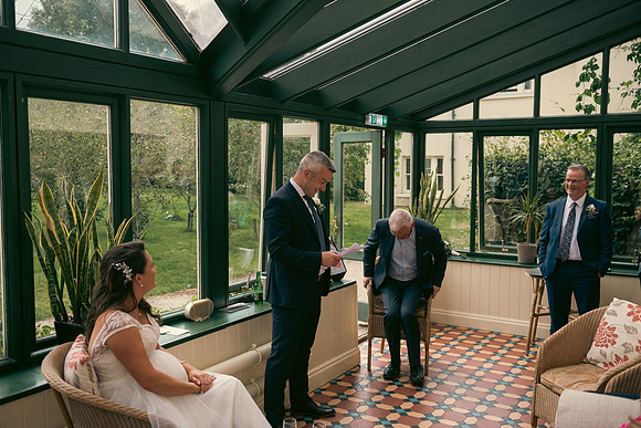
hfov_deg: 55.8
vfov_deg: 38.9
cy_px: 214
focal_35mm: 34
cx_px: 320
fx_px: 606
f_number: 3.5
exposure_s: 1/640
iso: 250
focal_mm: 34
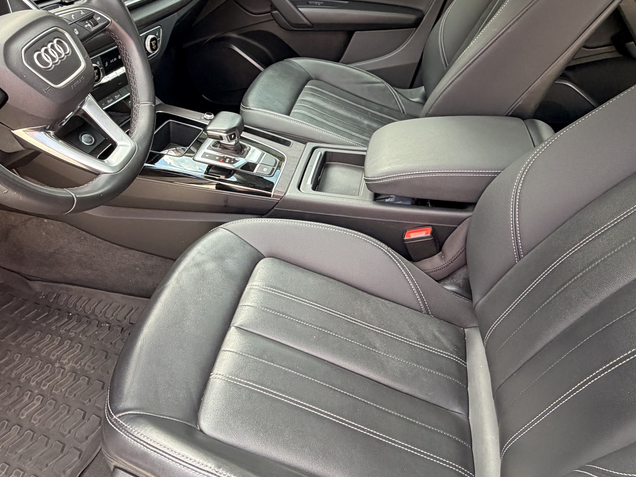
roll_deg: +1.7
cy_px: 181
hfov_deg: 62.8
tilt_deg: -30.8
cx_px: 252
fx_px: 514
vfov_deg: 49.3
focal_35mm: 28
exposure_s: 1/121
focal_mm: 2.22
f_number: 2.2
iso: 160
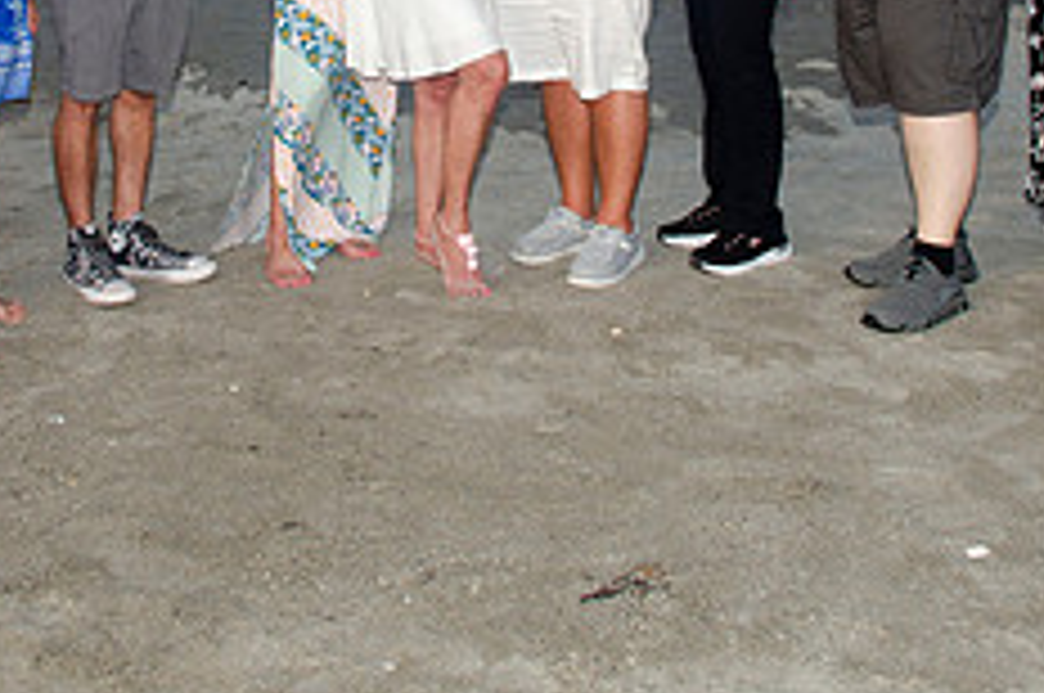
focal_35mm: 75
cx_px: 410
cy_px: -126
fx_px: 2172
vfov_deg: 17.3
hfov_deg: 27.0
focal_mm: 20
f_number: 7.1
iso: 200
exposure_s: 1/250
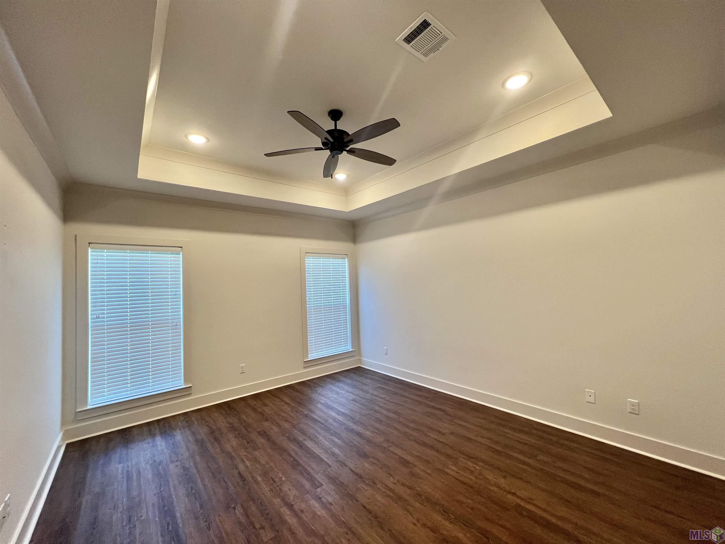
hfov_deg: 106.2
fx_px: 272
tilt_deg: +1.9
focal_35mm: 13
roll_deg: +1.7
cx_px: 362
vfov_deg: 89.9
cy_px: 272
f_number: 1.8
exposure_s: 1/120
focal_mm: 1.57
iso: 250
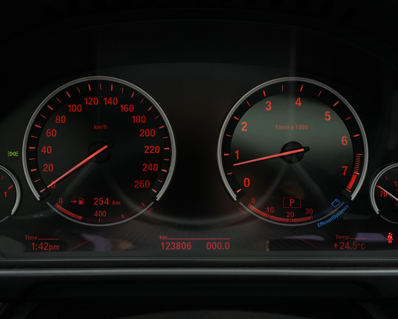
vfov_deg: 35.9
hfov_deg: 44.1
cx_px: 194
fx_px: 491
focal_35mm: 42
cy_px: 159
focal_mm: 24.4
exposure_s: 1/30
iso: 1000
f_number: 7.1
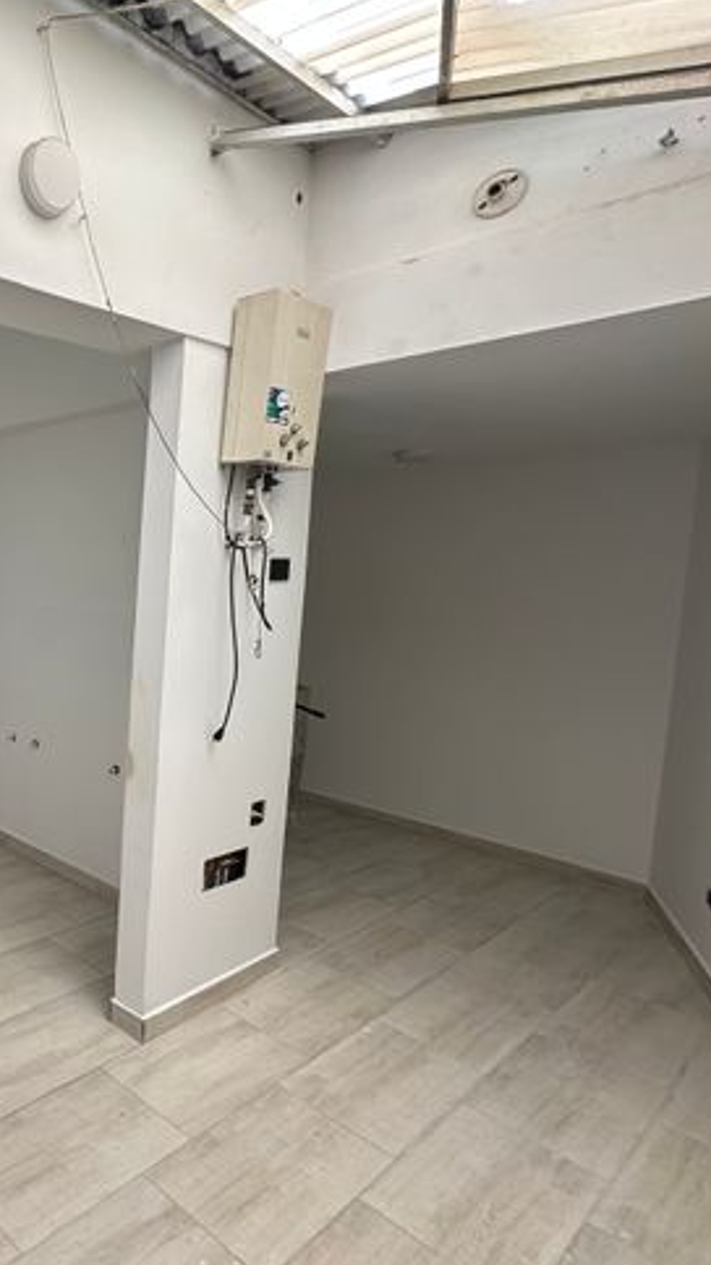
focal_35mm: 21
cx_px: -137
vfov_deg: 83.8
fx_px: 704
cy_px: 622
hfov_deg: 39.3
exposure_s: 1/184
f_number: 2.2
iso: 40
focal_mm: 2.22
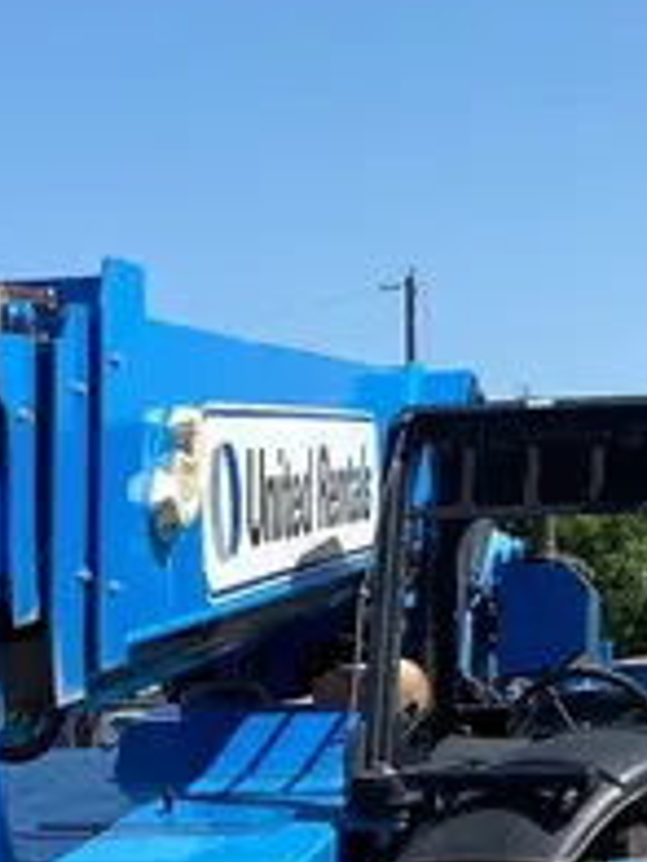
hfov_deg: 15.2
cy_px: 1445
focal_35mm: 97
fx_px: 2417
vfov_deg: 17.3
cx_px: 132
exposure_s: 1/2755
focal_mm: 4.25
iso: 32
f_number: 1.8
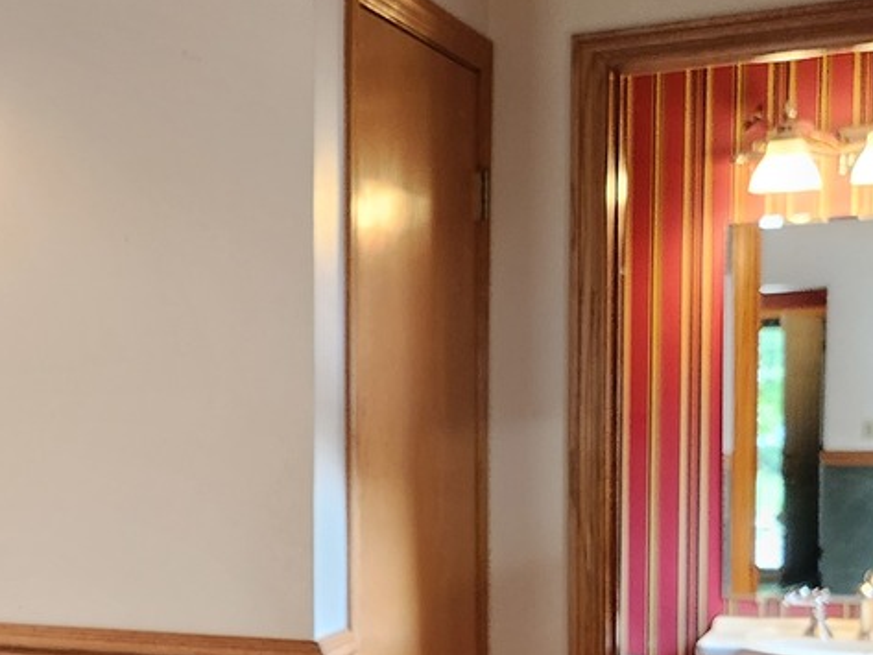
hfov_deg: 25.4
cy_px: 485
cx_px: -129
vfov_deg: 20.9
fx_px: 1766
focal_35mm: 70
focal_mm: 5.4
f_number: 1.8
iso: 400
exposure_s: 1/120
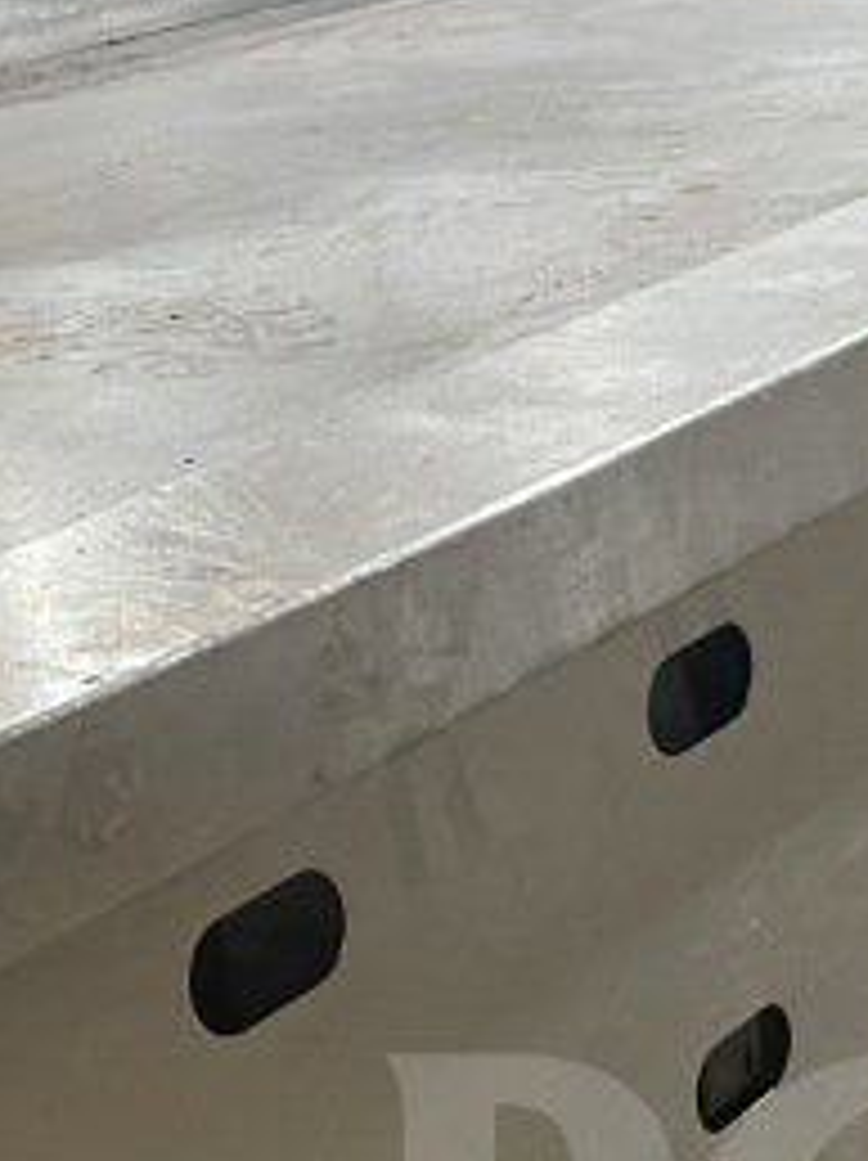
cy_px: 1411
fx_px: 2746
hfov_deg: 17.7
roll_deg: +9.8
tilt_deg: -32.6
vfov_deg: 22.0
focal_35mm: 82
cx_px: 787
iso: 320
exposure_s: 1/60
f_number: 1.6
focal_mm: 4.2
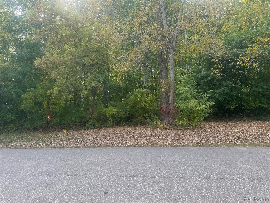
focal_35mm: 24
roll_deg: +1.5
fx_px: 187
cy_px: 102
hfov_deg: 71.6
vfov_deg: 56.8
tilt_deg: +3.7
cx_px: 135
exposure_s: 1/345
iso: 80
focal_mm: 6.76
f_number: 1.78
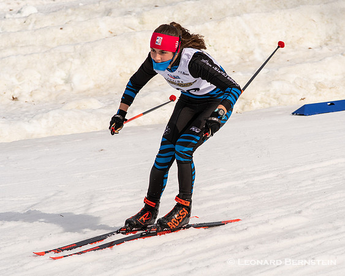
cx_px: 201
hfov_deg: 13.4
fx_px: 1466
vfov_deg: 10.7
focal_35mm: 144
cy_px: 138
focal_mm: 85
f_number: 7.1
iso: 400
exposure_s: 1/2000
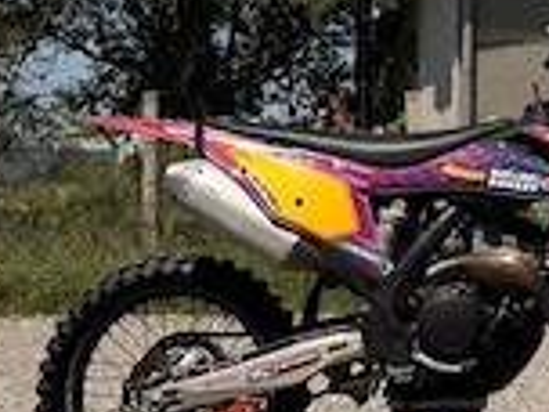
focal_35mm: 63
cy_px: 29
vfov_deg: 22.6
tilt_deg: +6.5
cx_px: 488
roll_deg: -0.1
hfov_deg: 29.5
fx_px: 999
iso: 80
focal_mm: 6.76
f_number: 1.78
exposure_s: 1/9091
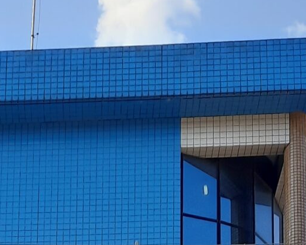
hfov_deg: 15.5
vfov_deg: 10.1
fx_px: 1096
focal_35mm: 121
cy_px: 686
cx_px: -13
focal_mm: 4.6
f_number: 2
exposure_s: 1/464
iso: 32
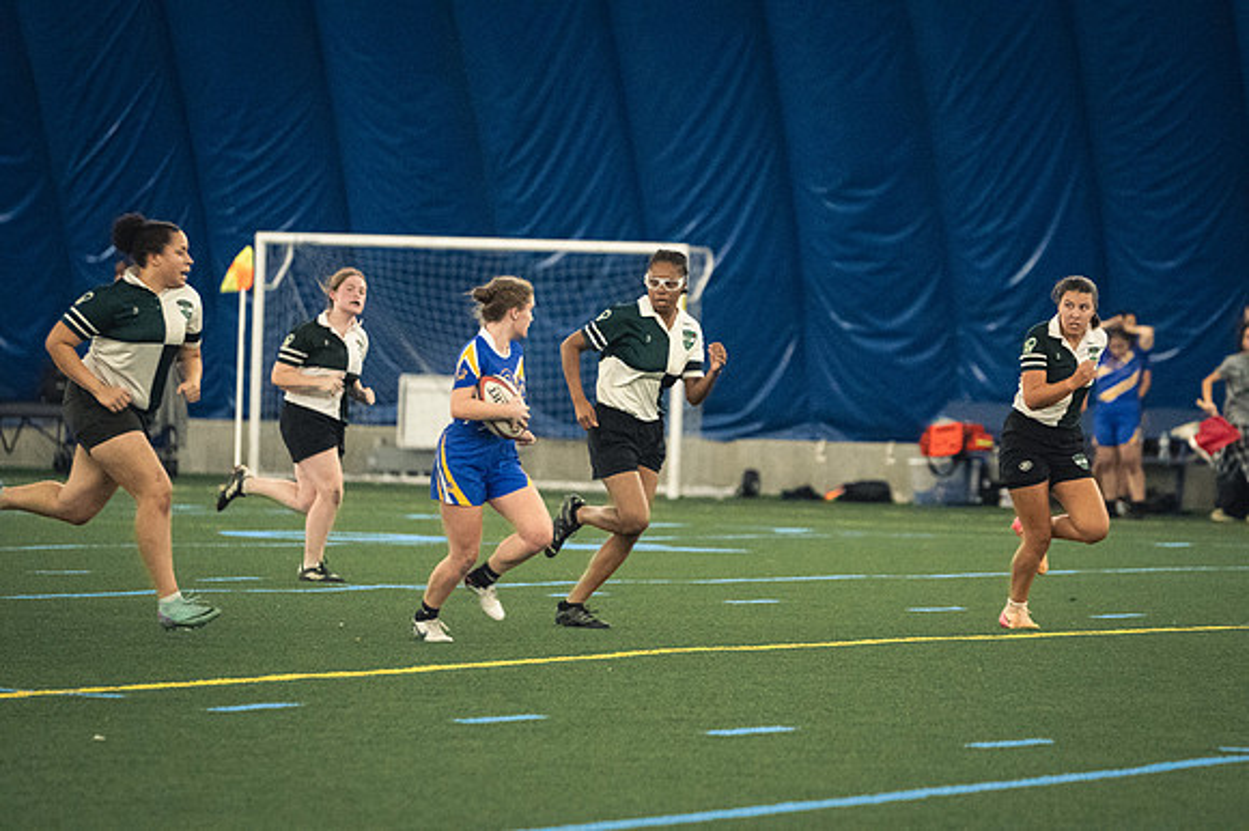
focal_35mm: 277
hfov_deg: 7.4
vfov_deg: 5.0
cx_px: 624
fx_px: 9605
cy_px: 416
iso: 11400
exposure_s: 1/500
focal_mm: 185
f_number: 2.8
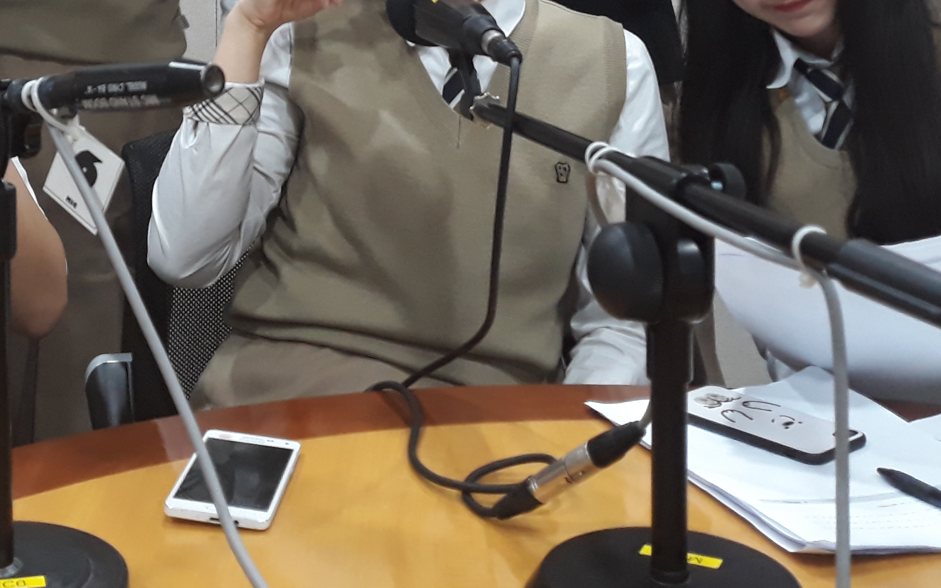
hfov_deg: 33.4
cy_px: -140
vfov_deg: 20.1
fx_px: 1539
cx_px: 251
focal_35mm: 60
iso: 125
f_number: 1.7
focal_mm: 3.71
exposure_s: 1/40
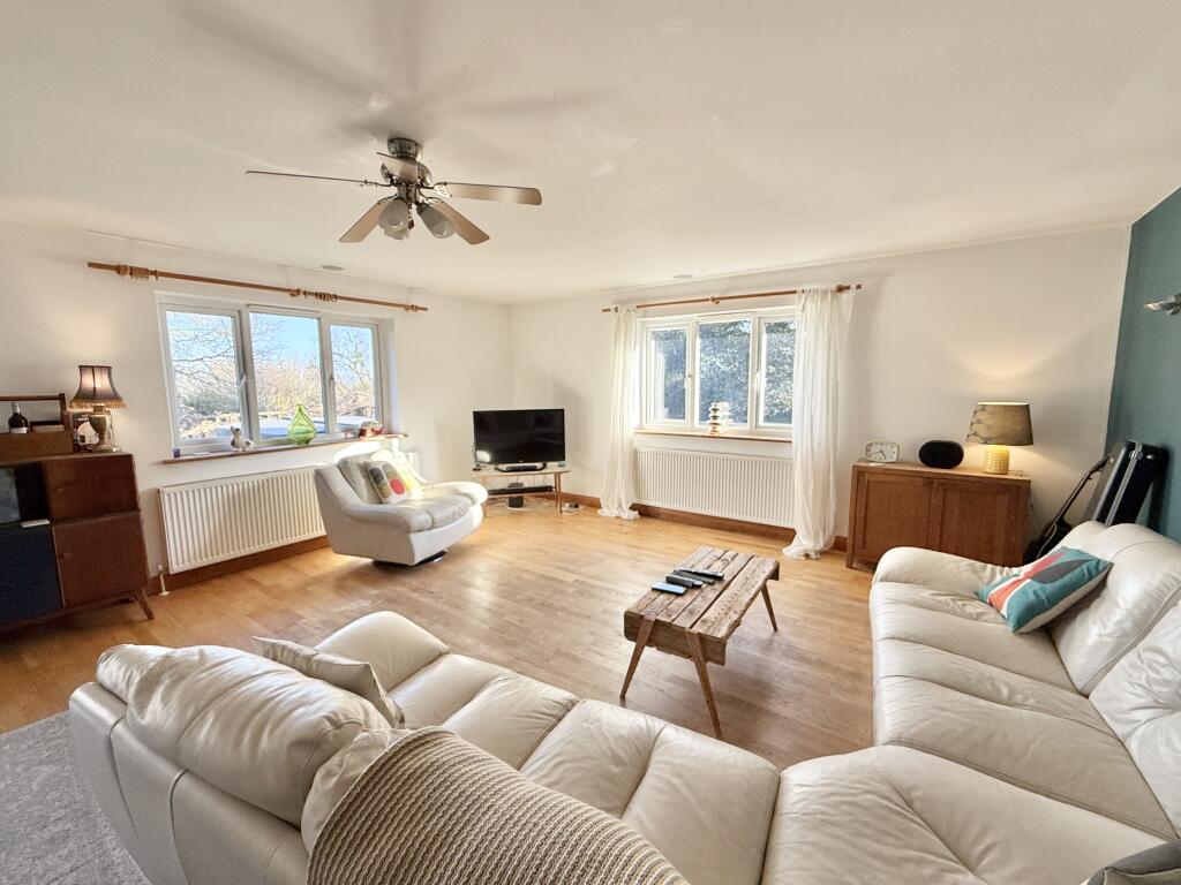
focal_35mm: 14
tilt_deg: -6.7
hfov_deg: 102.1
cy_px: 442
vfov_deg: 85.7
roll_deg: -0.7
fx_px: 478
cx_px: 590
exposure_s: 1/156
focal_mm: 2.22
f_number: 2.2
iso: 64
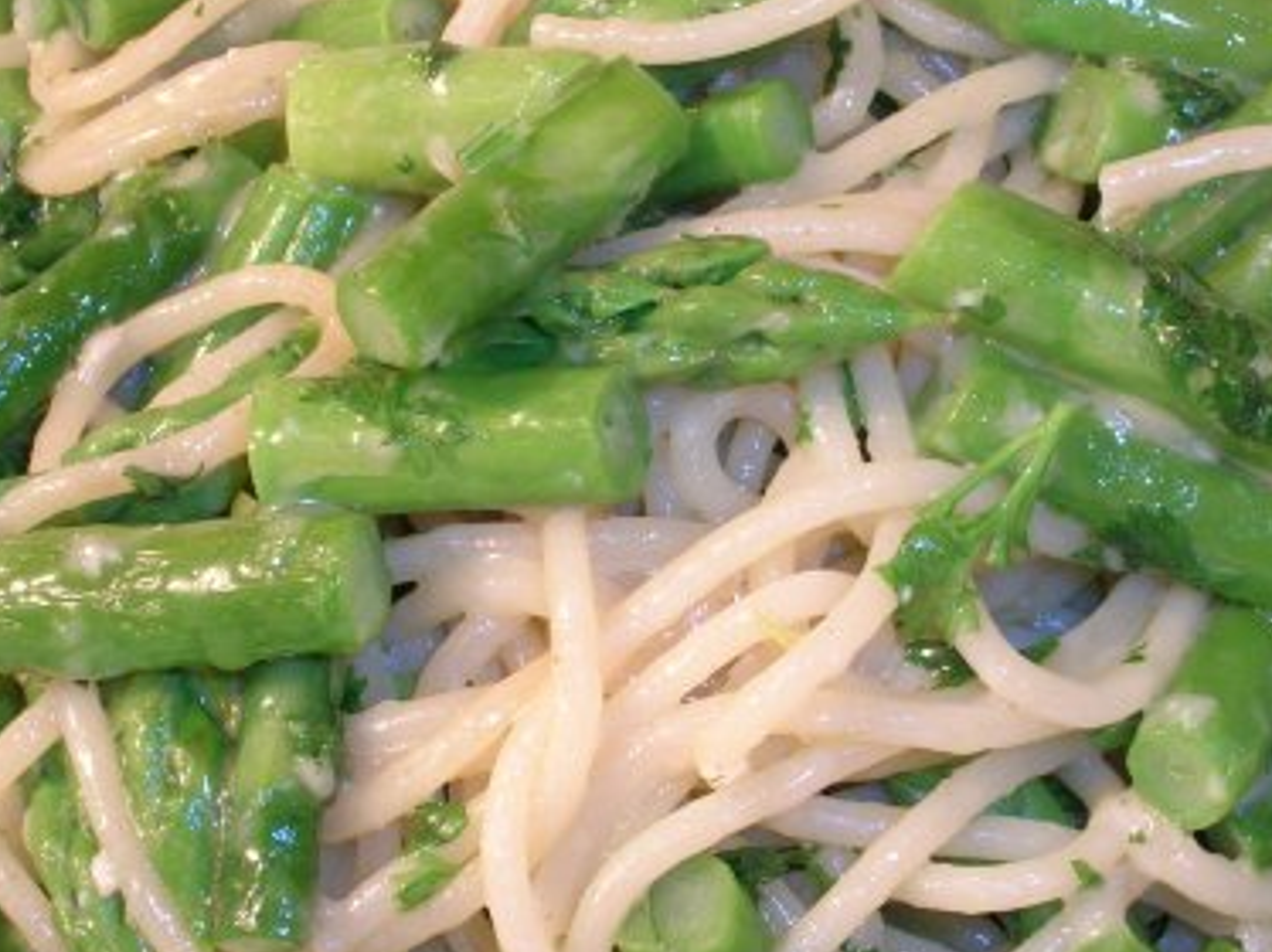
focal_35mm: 80
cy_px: 491
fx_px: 2938
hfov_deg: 24.4
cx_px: 755
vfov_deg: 18.4
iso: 200
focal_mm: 9.9
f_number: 5.9
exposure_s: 1
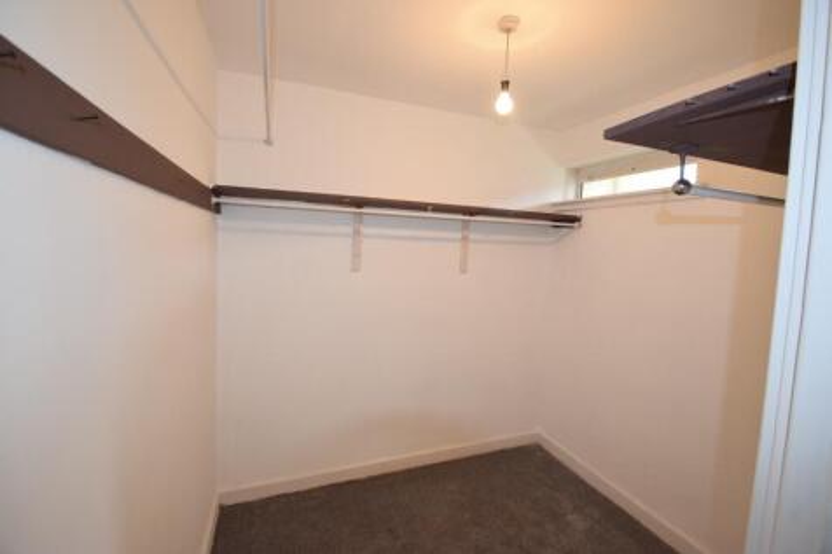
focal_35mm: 15
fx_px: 347
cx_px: 416
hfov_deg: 100.4
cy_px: 277
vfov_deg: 77.3
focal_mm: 10
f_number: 5
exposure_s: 1/100
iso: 800
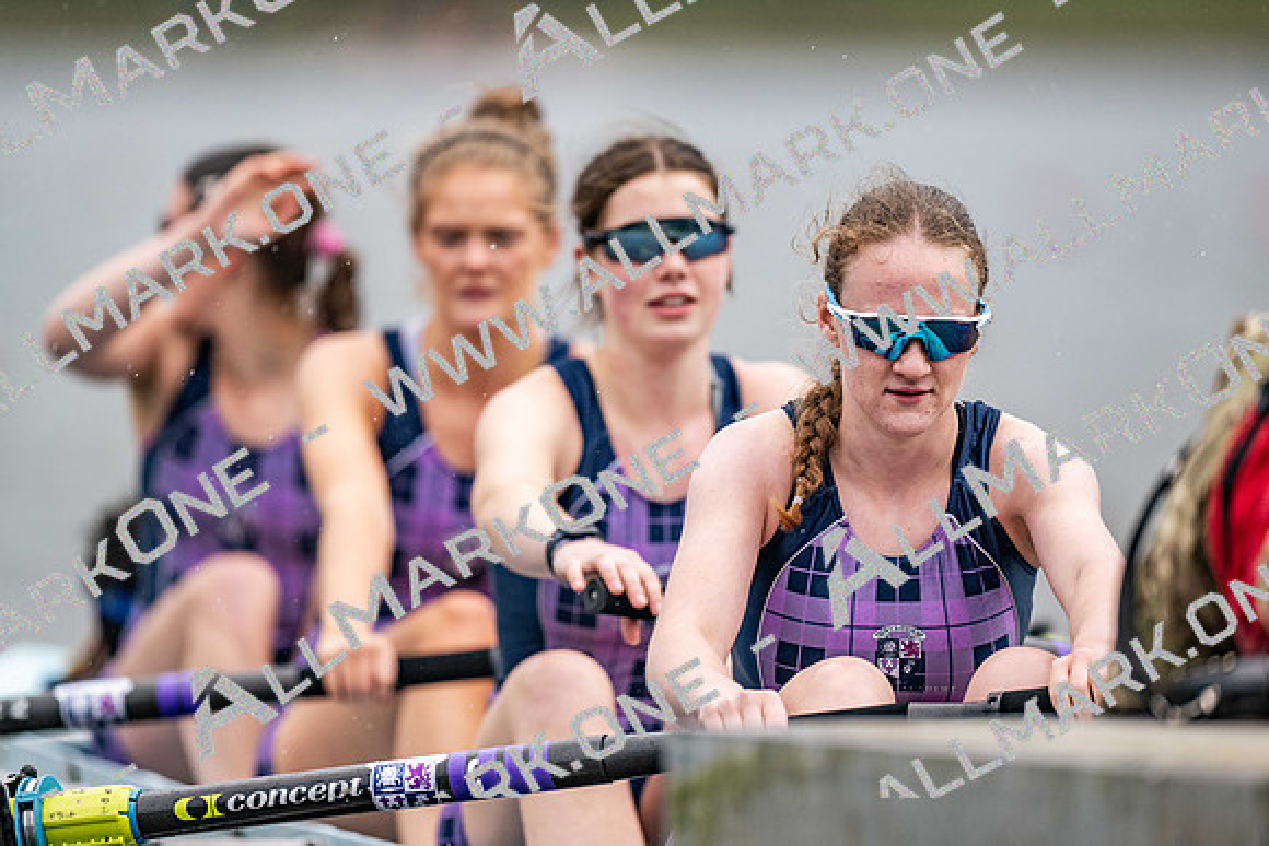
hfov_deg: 3.4
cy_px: 423
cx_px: 634
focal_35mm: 600
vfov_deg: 2.3
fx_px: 21154
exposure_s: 1/2500
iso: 900
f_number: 4
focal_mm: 600
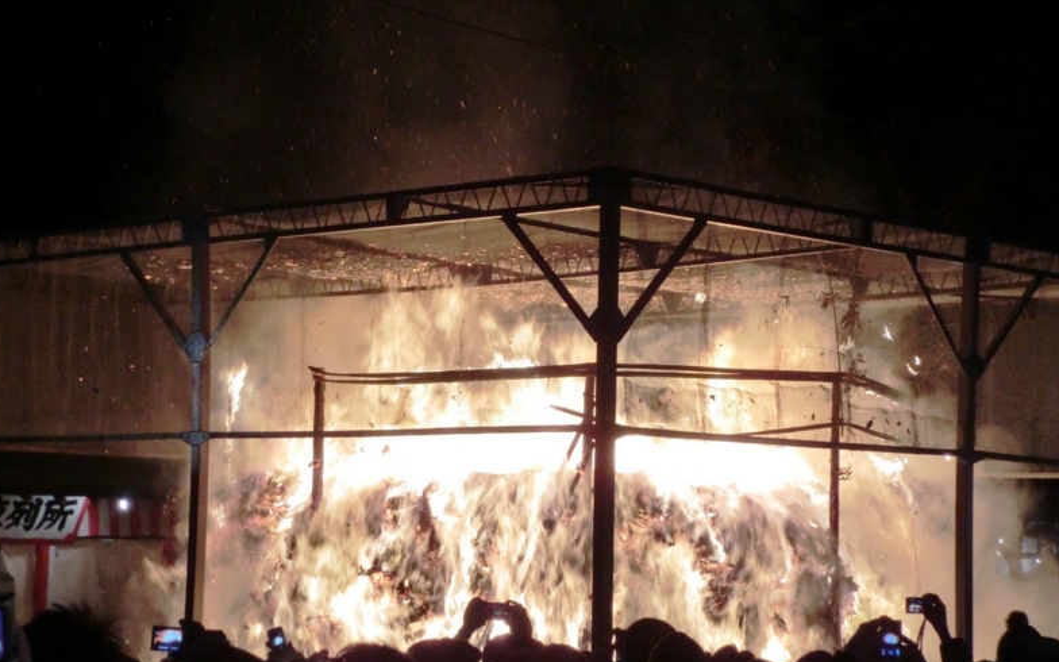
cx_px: 520
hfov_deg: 26.1
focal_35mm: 79
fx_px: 2280
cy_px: 350
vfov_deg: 16.5
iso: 200
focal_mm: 13.16
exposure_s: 1/80
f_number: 4.3
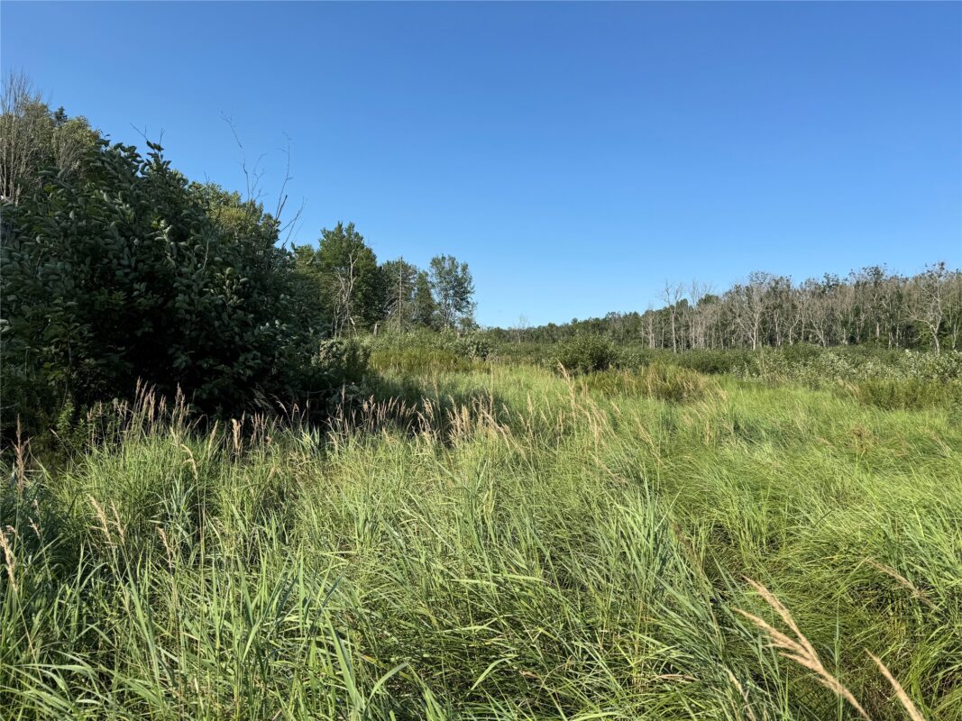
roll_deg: -1.1
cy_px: 360
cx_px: 481
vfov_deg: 56.8
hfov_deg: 71.6
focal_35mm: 24
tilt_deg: -2.3
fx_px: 667
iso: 80
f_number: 1.78
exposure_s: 1/4049
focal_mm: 6.76
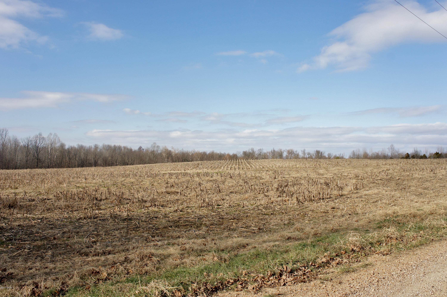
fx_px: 409
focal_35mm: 33
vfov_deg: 39.9
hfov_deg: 57.3
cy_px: 148
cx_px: 224
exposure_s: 1/320
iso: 200
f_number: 8
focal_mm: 22
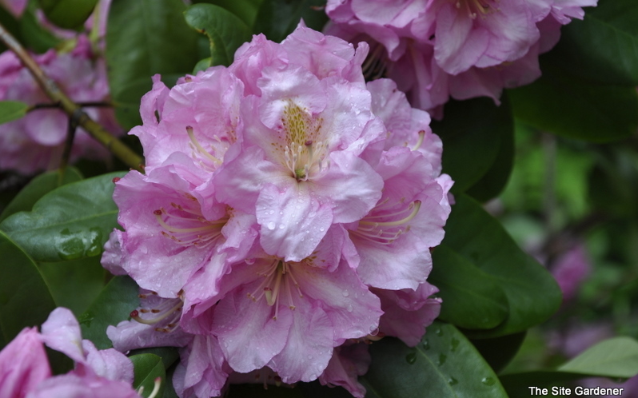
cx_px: 319
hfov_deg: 21.9
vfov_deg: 13.7
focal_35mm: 95
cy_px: 198
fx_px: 1651
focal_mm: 62
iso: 200
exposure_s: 1/125
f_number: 5.6
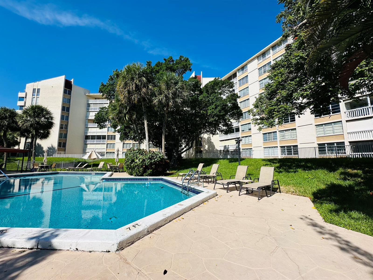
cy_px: 140
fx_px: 151
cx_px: 186
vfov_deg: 85.7
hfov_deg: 102.1
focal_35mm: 14
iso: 50
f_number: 2.2
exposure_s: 1/2257
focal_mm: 2.22
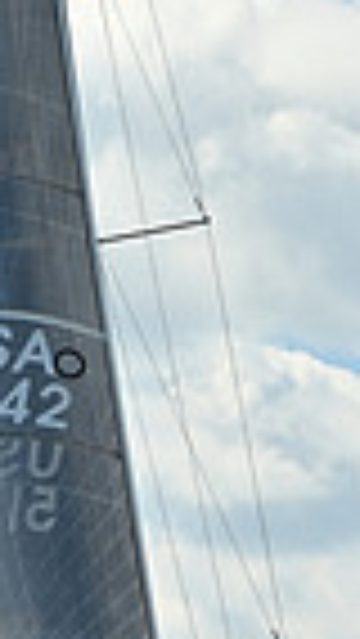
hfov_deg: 4.1
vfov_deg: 7.2
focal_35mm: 300
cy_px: 392
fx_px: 5085
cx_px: 277
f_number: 8
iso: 250
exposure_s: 1/1250
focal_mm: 70
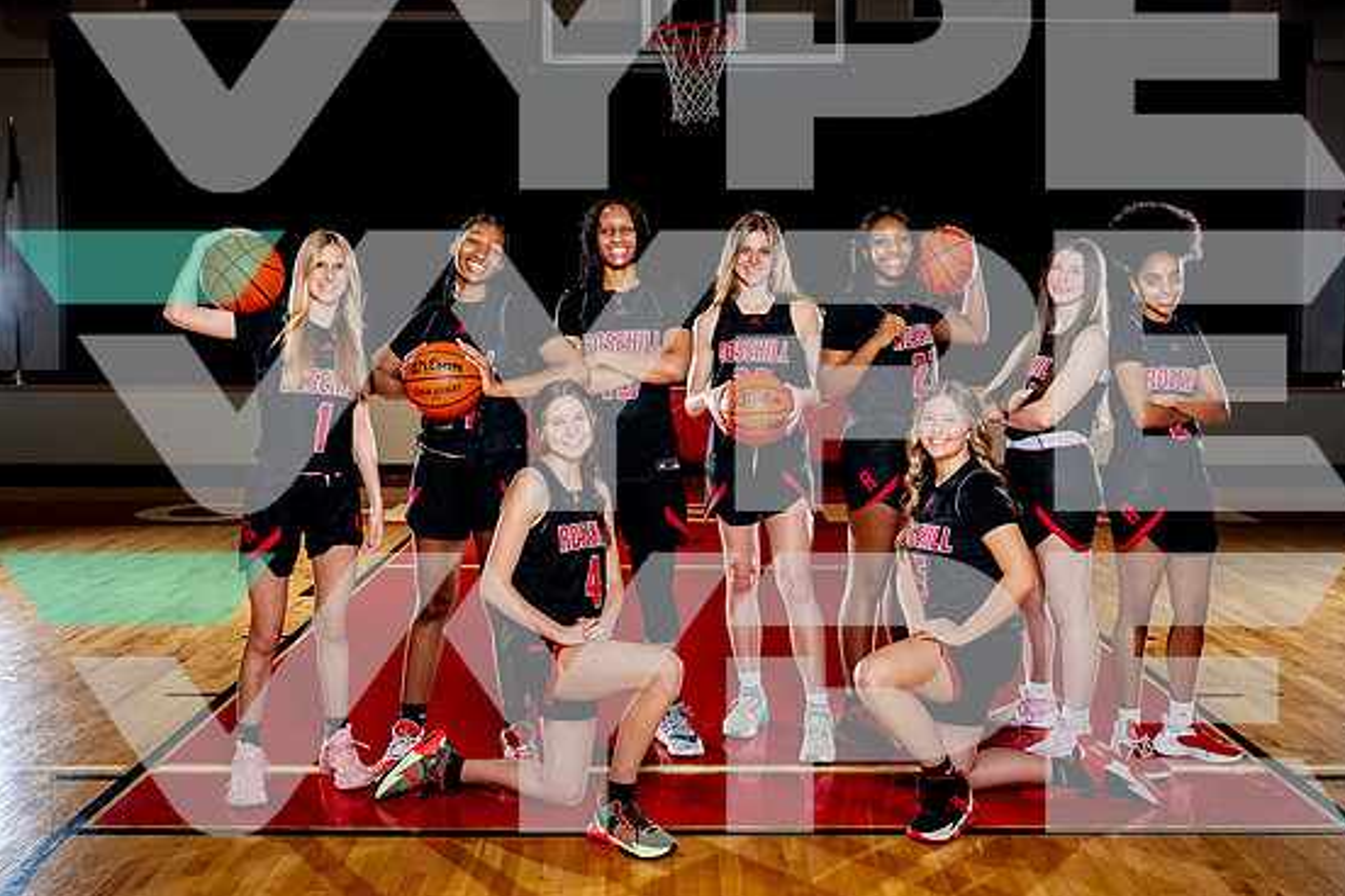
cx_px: 670
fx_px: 1420
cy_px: 373
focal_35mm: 38
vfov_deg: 35.0
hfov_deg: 50.7
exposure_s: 1/250
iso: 400
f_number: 4
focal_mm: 31
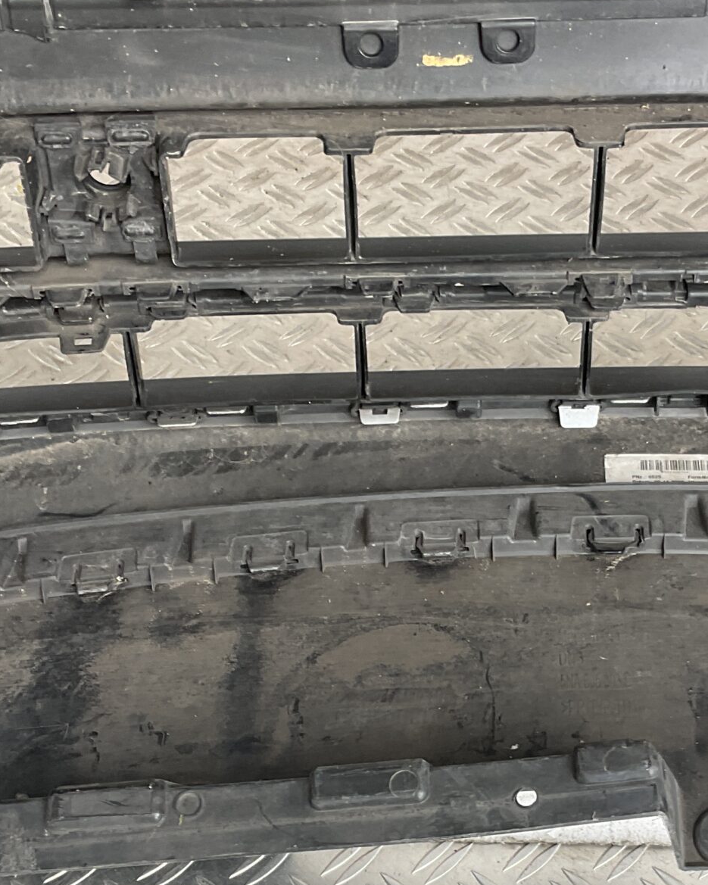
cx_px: 494
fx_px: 1624
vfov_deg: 30.1
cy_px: 636
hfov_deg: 24.4
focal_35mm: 62
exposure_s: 1/120
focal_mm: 3
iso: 40
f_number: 1.8
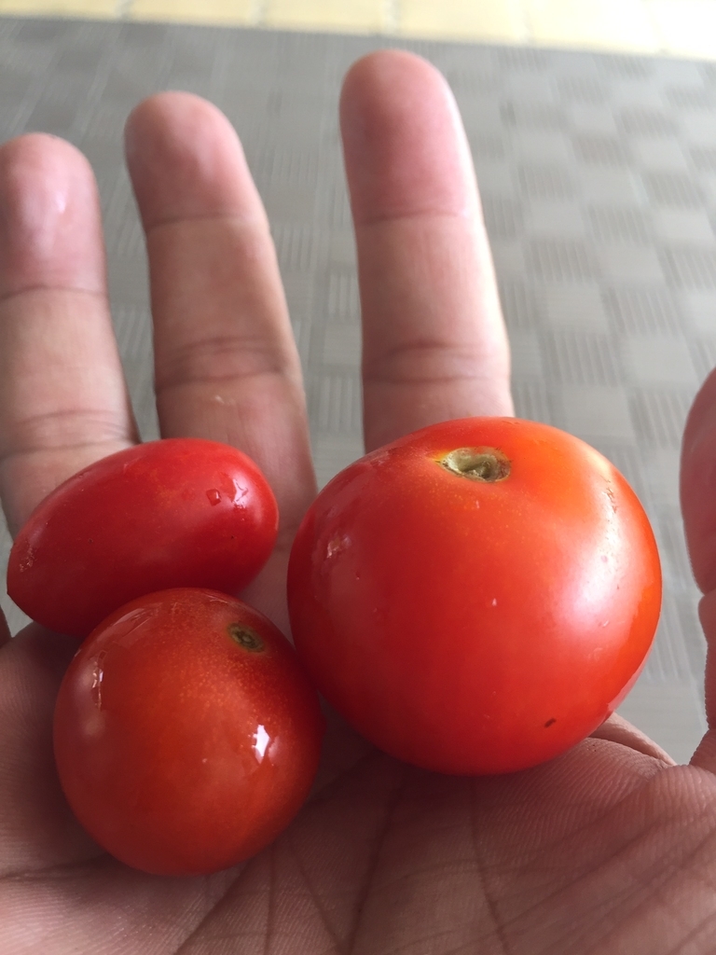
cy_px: 478
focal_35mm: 29
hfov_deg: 48.2
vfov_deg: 61.7
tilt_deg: -51.1
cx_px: 358
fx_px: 800
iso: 50
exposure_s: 1/100
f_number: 2.2
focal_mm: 4.15
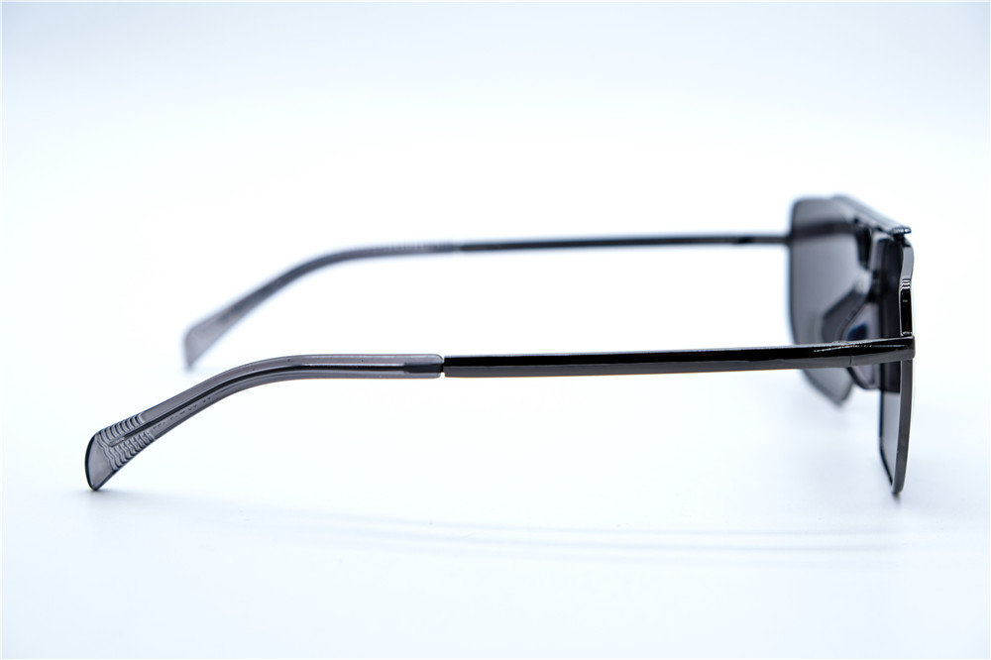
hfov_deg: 31.4
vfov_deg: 21.2
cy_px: 330
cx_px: 496
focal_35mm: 64
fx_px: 1761
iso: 160
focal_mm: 42.5
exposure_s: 1/160
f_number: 5.6
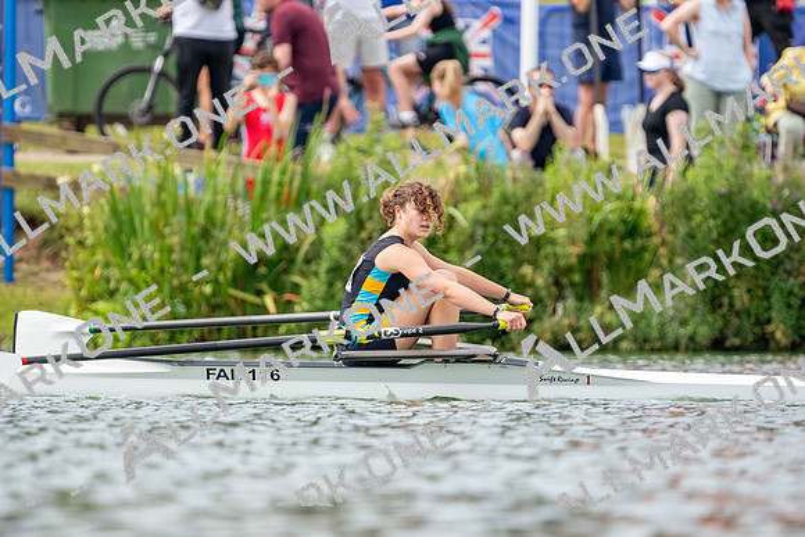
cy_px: 268
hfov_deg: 2.3
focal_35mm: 900
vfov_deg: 1.5
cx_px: 402
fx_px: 20129
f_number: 6.3
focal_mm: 600
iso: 800
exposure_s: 1/1600
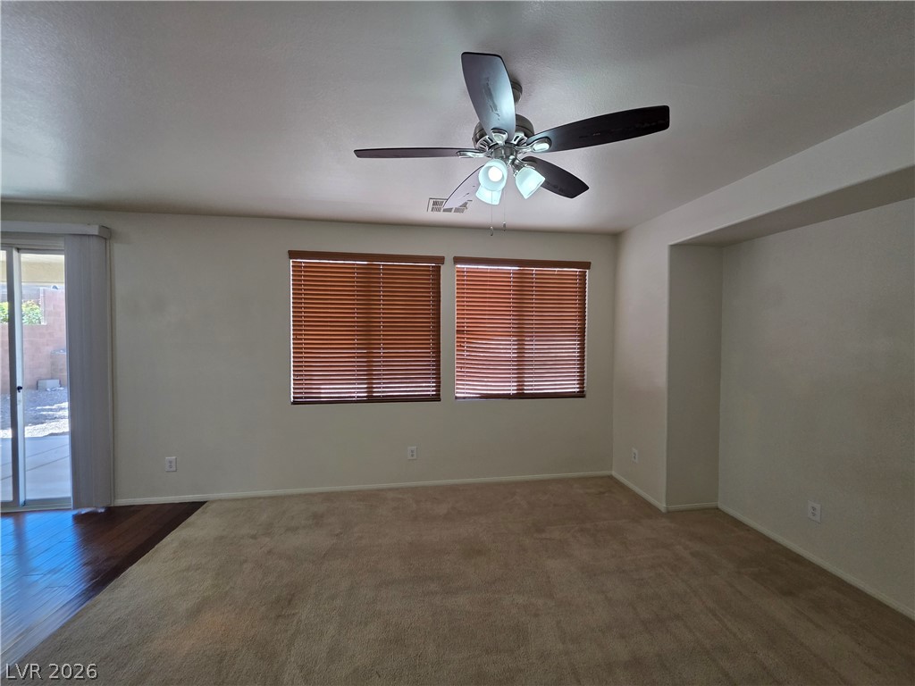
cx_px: 458
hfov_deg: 106.2
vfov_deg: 89.9
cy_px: 343
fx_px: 344
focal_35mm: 13
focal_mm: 2.2
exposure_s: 1/120
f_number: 1.9
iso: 160
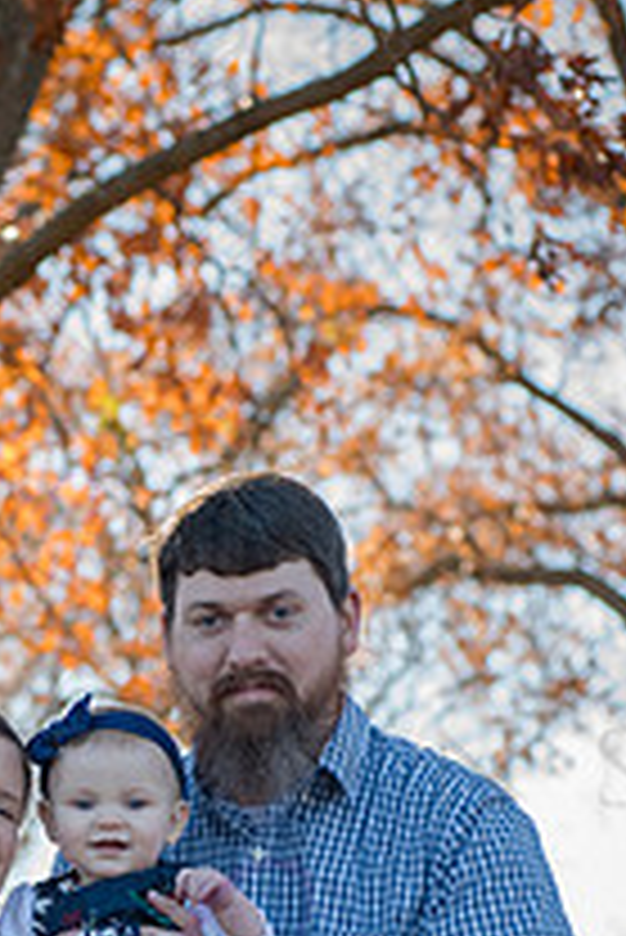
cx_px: 50
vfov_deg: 11.8
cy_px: 927
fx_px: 4505
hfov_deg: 7.9
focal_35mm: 173
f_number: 5.6
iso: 400
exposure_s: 1/320
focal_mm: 80
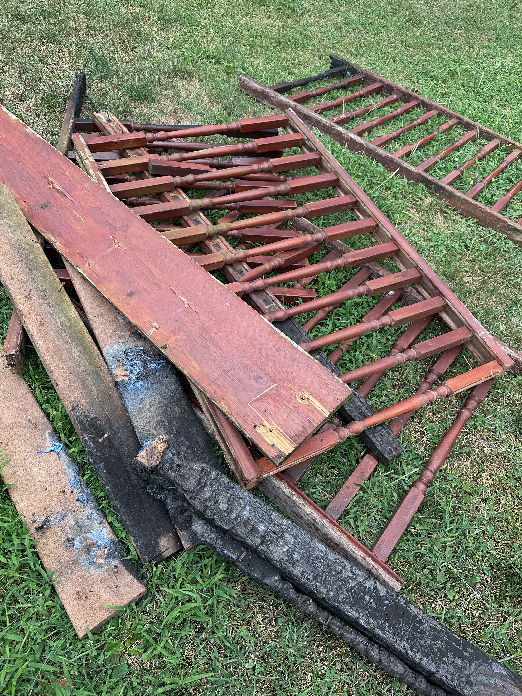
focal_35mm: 24
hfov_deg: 56.8
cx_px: 261
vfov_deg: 71.6
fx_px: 483
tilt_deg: -55.1
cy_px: 348
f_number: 1.78
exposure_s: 1/704
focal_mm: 6.86
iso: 80
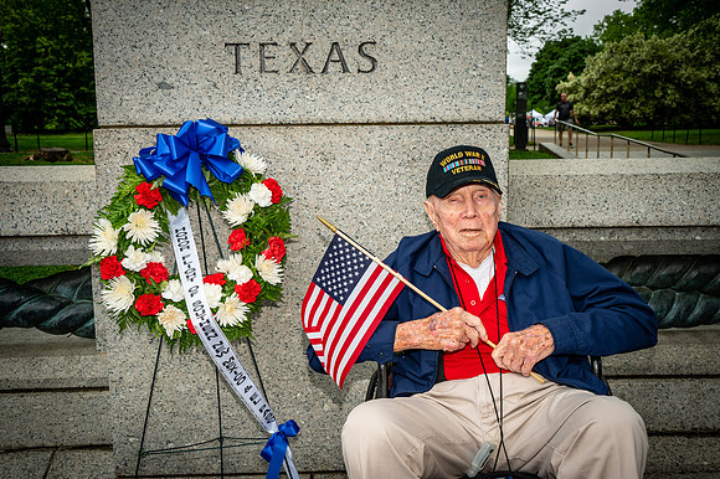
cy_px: 240
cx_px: 360
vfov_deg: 39.4
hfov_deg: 56.5
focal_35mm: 34
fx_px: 670
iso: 1100
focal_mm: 33.5
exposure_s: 1/640
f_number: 8
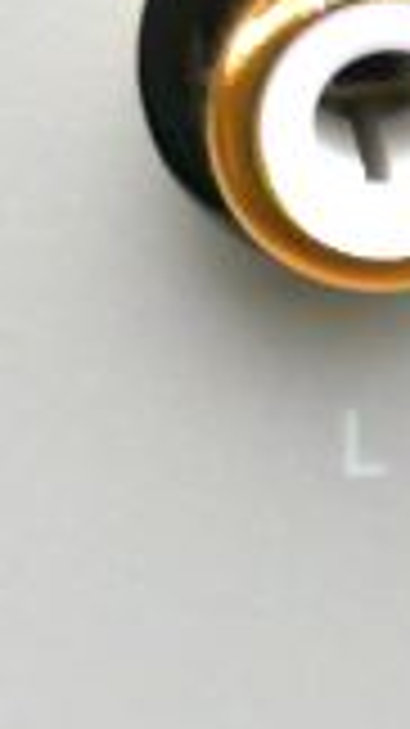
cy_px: 250
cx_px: -829
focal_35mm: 1510
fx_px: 29215
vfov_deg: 1.4
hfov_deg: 0.8
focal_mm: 140
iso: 1250
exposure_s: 1/320
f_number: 5.6
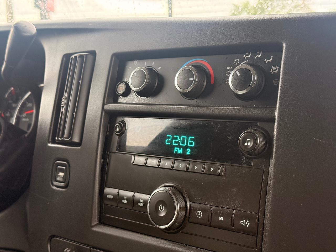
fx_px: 466
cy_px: 126
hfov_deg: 39.7
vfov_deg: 30.3
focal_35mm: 48
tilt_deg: -6.4
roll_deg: +0.9
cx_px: 168
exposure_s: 1/60
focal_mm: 6.76
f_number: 1.78
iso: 200
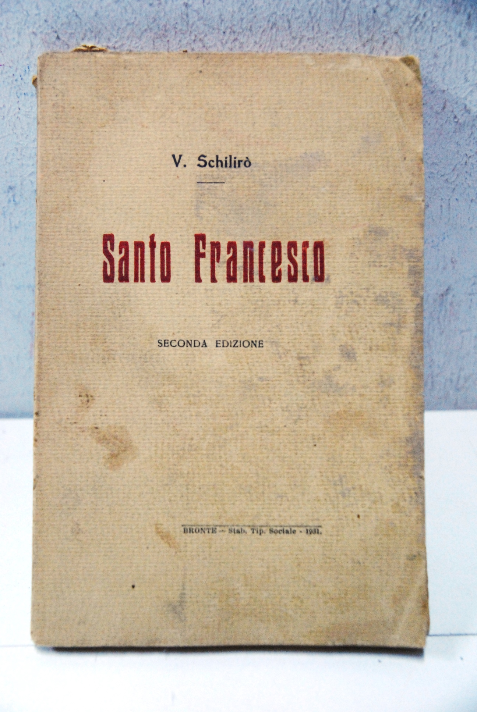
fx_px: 1130
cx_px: 238
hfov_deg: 23.8
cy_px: 356
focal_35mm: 57
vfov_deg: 35.0
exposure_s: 1/60
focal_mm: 38
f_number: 5
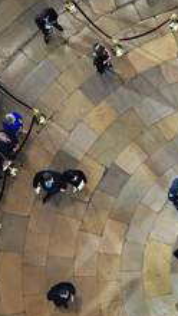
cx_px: 343
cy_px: 256
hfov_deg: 5.0
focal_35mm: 241
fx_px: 2019
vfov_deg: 8.9
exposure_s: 1/200
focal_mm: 78
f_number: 2.8
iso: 4000
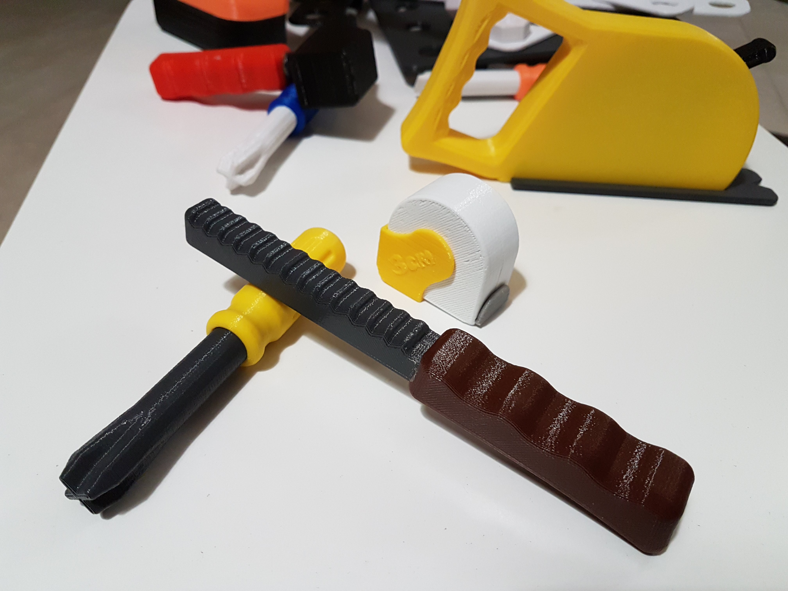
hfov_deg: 67.3
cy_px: 296
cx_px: 394
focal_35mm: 26
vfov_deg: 53.1
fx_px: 592
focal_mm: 4.2
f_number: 1.7
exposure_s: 1/50
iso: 320
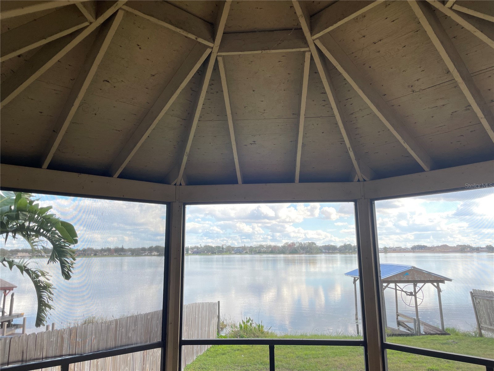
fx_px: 371
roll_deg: +0.8
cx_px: 247
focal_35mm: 26
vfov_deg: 53.1
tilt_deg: +10.6
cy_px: 186
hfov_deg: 67.3
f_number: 1.6
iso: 32
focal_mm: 4.2
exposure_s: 1/309
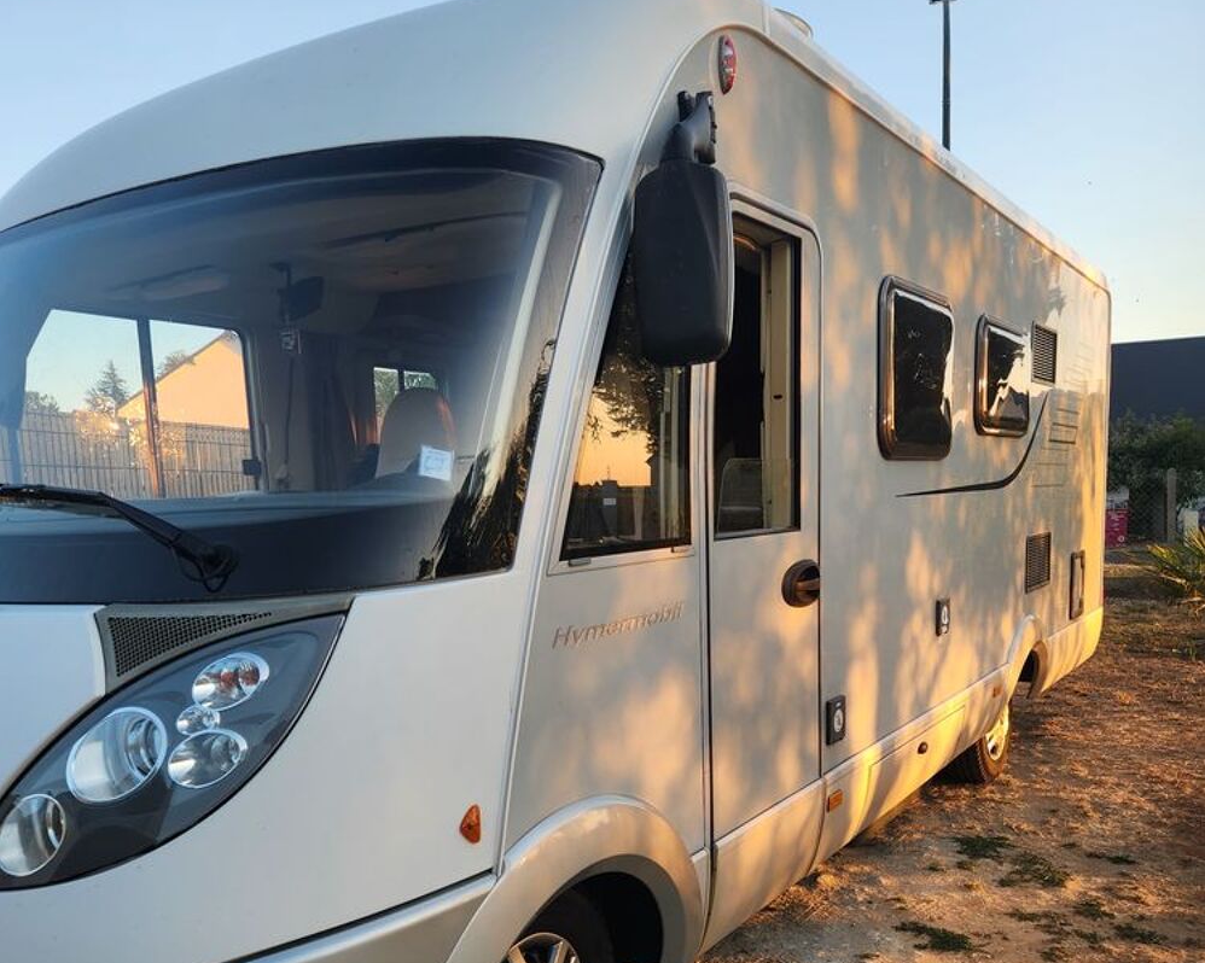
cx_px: 602
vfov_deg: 47.9
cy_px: 617
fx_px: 1070
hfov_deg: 58.8
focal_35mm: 30
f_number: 1.8
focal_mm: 5.4
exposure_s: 1/180
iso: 25
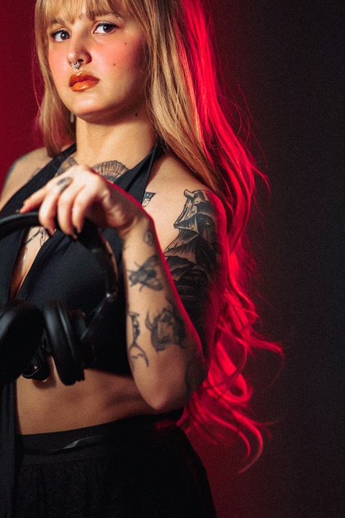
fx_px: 2040
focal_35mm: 142
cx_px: 110
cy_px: 308
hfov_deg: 9.7
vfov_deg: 14.4
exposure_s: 1/160
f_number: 1.4
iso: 800
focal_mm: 85
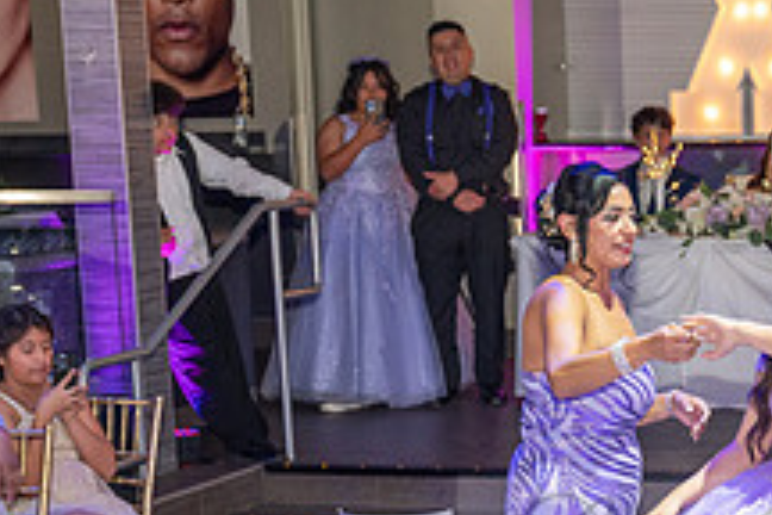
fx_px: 2359
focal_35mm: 110
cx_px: 768
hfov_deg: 18.1
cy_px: 560
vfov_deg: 12.3
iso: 1000
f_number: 3.5
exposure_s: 1/125
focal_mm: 41
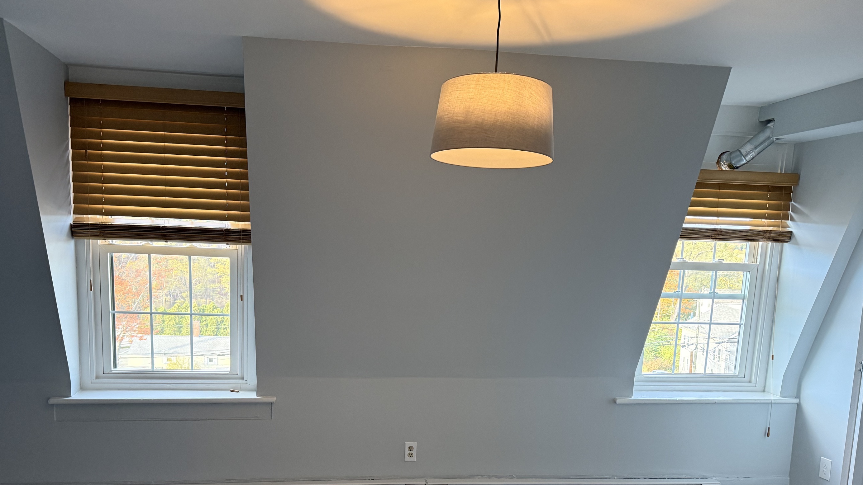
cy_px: 346
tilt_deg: -7.5
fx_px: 664
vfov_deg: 39.4
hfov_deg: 66.0
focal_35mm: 29
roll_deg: -1.6
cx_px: 398
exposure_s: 1/120
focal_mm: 6.76
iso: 400
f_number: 1.78
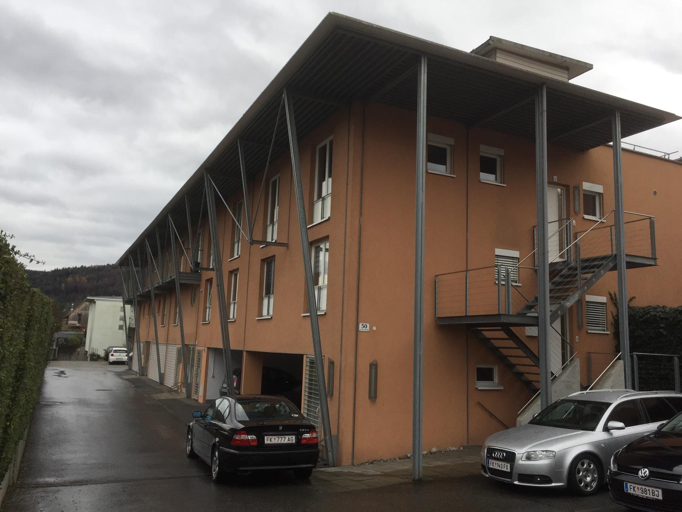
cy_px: 256
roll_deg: -1.4
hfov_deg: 61.7
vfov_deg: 48.2
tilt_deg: +7.8
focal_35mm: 29
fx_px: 571
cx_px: 341
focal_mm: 4.15
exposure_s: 1/100
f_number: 2.2
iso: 50
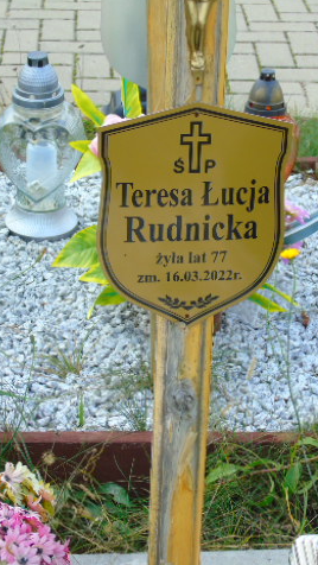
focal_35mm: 104
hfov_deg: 11.7
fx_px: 1558
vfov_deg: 20.5
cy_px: 281
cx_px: 177
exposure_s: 1/60
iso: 80
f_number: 4.7
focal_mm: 13
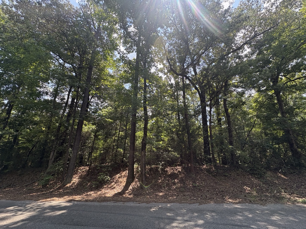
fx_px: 124
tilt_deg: +22.0
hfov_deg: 102.1
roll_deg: -1.3
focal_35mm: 14
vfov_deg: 85.7
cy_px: 114
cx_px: 153
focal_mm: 2.22
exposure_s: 1/501
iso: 64
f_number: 2.2
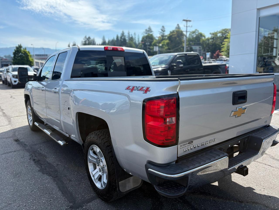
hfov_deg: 67.3
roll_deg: +1.1
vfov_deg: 53.1
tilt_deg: -8.7
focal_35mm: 26
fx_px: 210
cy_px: 105
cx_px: 140
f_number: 1.6
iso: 64
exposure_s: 1/2208
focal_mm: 5.96
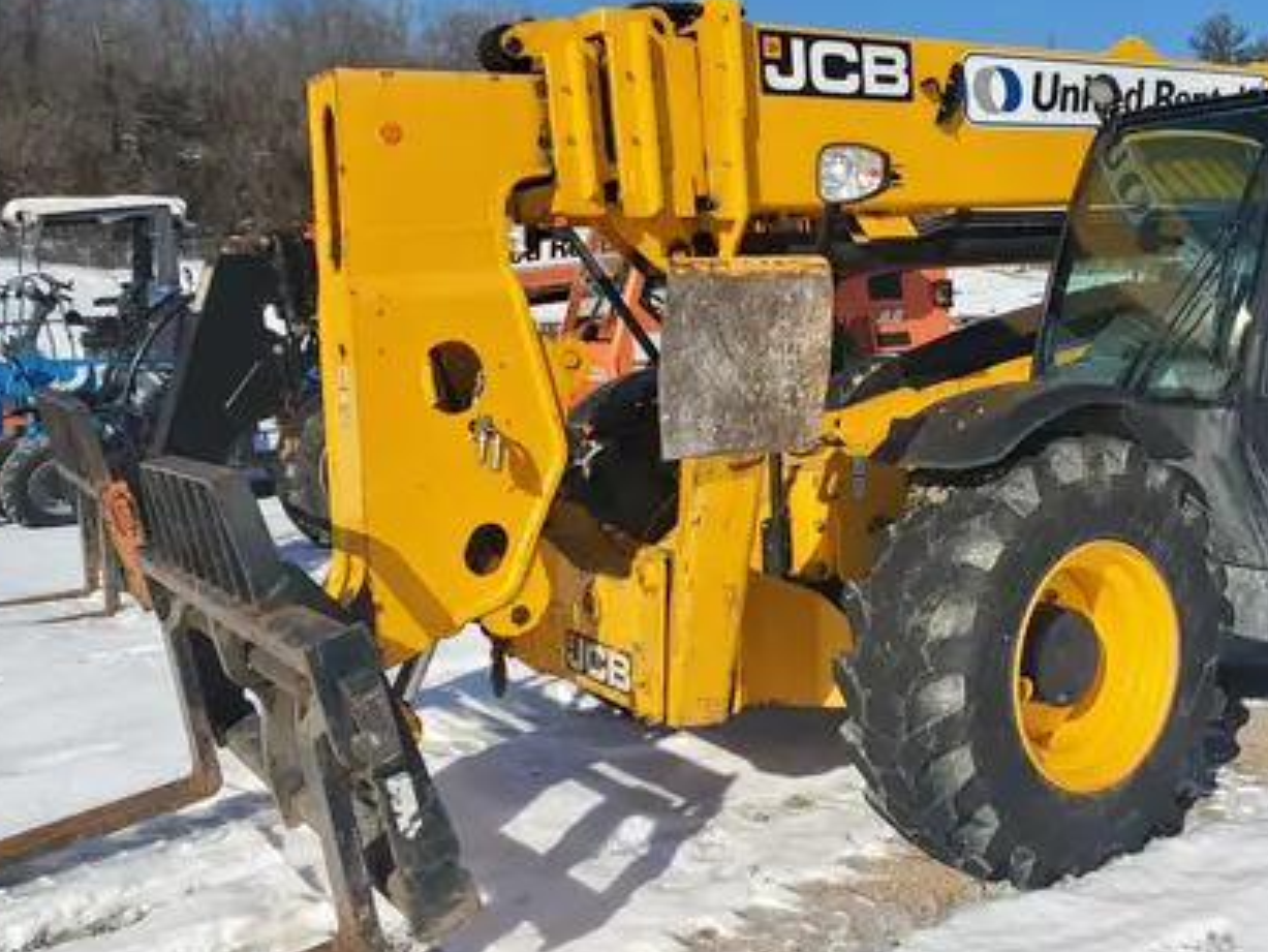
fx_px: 1282
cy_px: 414
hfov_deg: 52.0
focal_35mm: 35
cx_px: 806
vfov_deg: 40.6
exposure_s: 1/1853
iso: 50
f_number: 2.4
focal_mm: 4.3
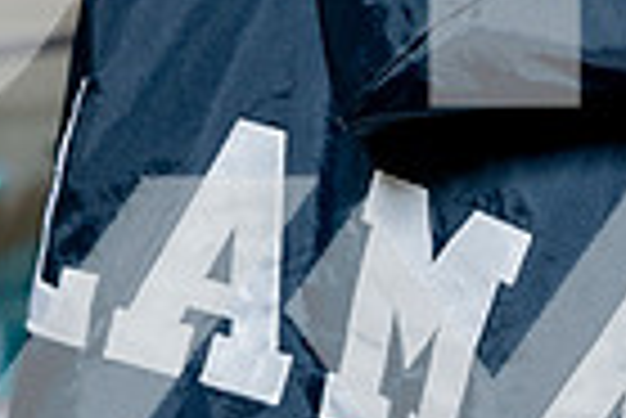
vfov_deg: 7.0
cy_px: -128
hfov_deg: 10.4
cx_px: 694
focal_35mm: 196
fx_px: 3412
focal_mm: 47
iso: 320
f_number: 5.6
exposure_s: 1/250
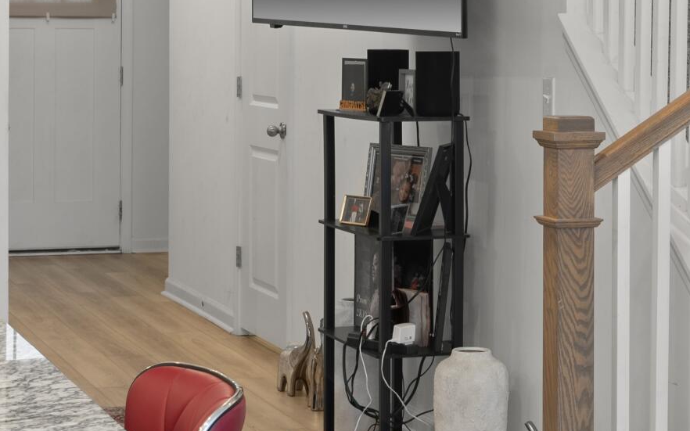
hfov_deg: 20.0
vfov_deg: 12.5
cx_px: 358
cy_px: 47
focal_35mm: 104
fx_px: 1955
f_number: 8
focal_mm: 30
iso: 160
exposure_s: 1/3
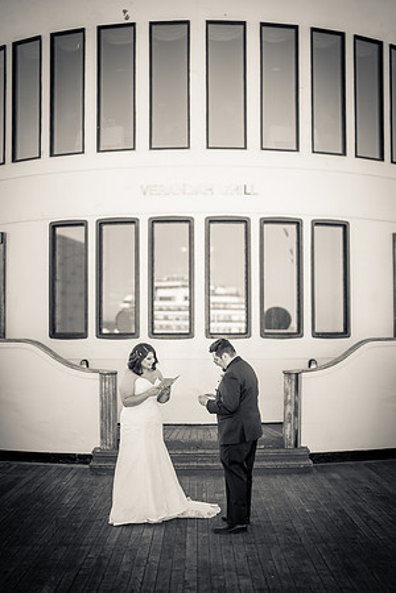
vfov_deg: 39.6
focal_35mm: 50
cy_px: 296
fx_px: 825
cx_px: 198
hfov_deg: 27.0
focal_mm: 50
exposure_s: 1/2500
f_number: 1.4
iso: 200
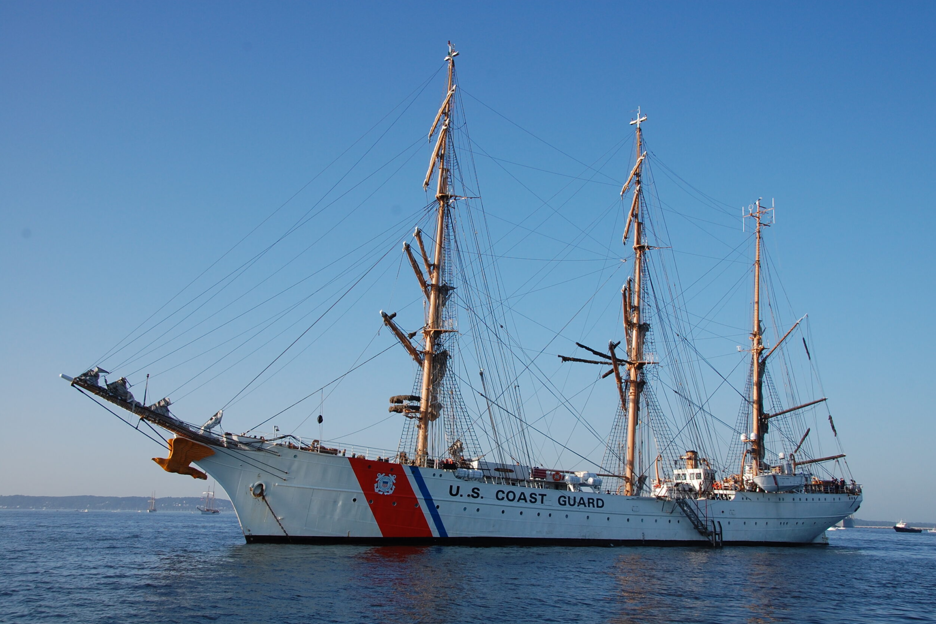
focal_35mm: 40
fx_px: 1040
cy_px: 319
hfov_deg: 48.5
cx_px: 474
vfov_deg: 33.4
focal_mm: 26
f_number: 10
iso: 200
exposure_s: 1/400
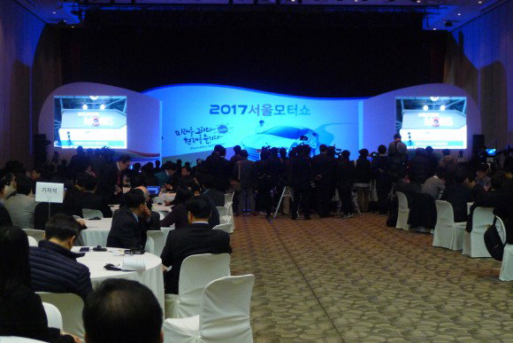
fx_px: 784
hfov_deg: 36.2
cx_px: 256
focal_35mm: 55
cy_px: 172
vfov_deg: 24.6
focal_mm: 11.7
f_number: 2.8
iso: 800
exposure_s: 1/40
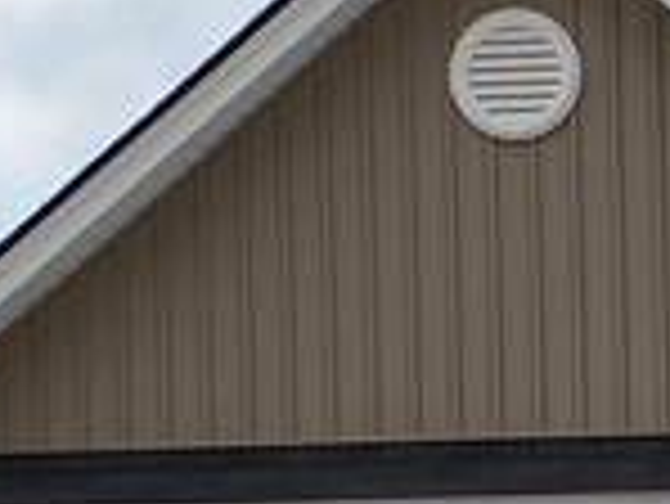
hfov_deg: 8.3
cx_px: 1596
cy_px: 778
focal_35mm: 220
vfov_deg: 6.7
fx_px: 4262
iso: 100
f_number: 4.8
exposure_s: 1/680
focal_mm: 5.8
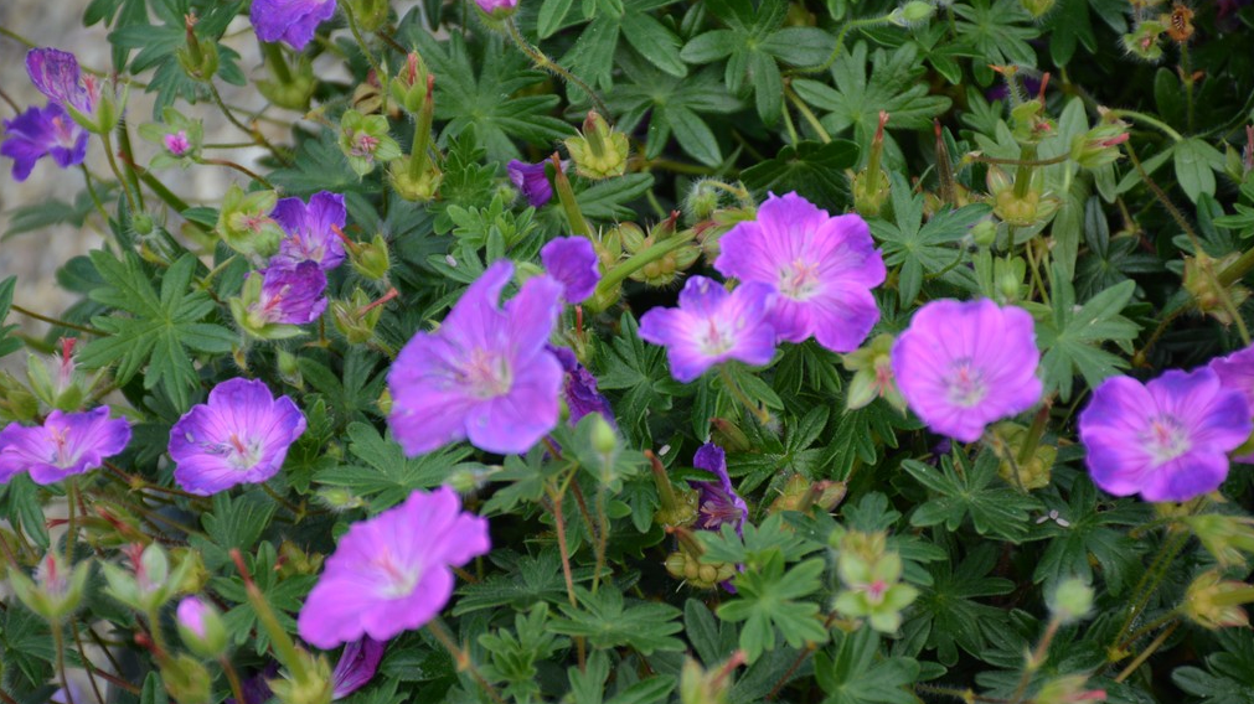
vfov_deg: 5.9
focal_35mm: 207
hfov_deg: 10.4
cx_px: 621
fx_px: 6881
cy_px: 389
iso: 360
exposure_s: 1/500
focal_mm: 130
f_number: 5.6
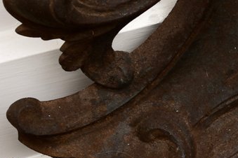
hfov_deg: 8.4
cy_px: 165
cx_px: 438
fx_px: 1560
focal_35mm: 236
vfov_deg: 5.8
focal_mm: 40
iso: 125
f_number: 10
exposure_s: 1/160
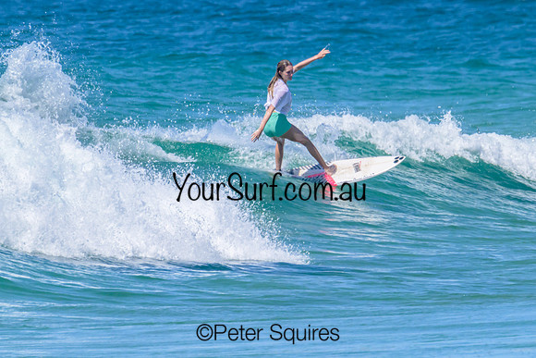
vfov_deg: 1.3
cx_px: 321
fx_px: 16184
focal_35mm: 1087
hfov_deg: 1.9
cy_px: 115
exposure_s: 1/2000
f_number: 16
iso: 1600
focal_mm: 800
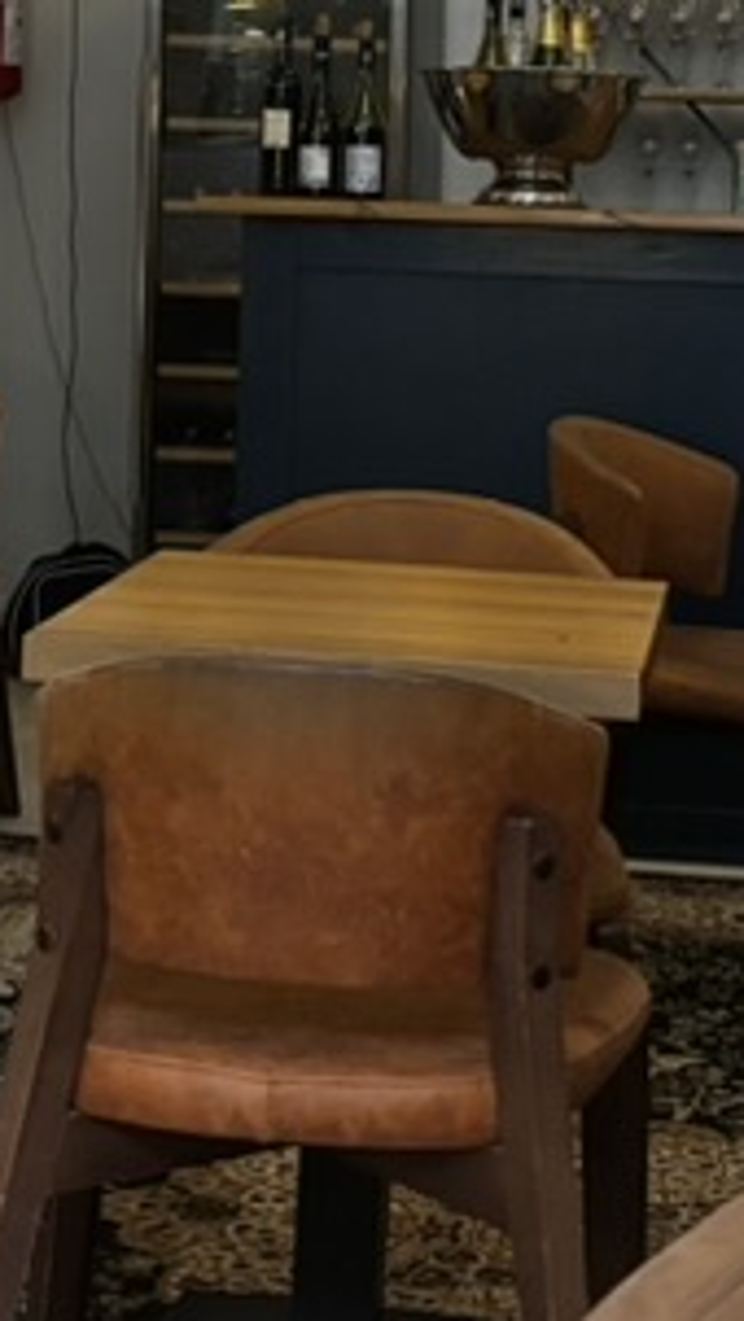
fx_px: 3365
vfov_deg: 21.6
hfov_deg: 12.6
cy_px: 70
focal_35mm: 96
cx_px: 372
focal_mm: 5.96
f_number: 1.6
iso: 640
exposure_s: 1/33
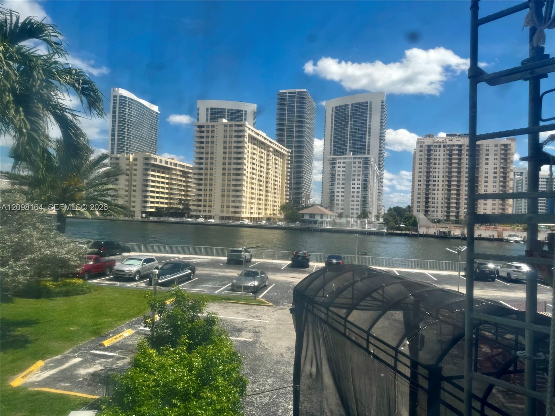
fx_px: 385
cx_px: 278
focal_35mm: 24
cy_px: 208
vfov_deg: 56.8
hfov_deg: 71.6
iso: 80
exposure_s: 1/3413
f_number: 1.78
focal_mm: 6.76
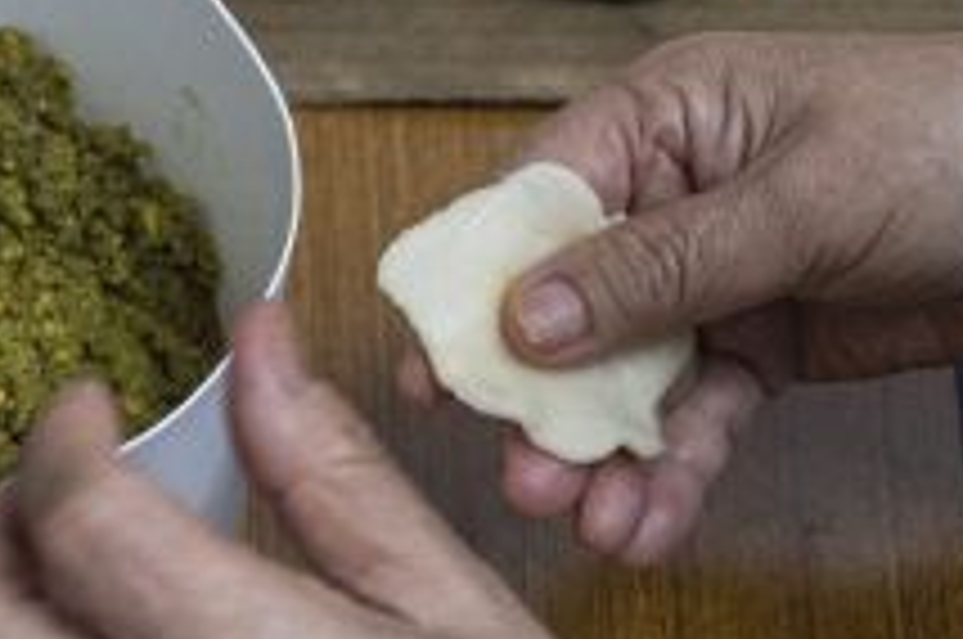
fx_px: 4647
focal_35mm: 174
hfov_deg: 11.7
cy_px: 432
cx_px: 0
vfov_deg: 7.9
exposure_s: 1/400
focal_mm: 30
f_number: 2.8
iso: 1600
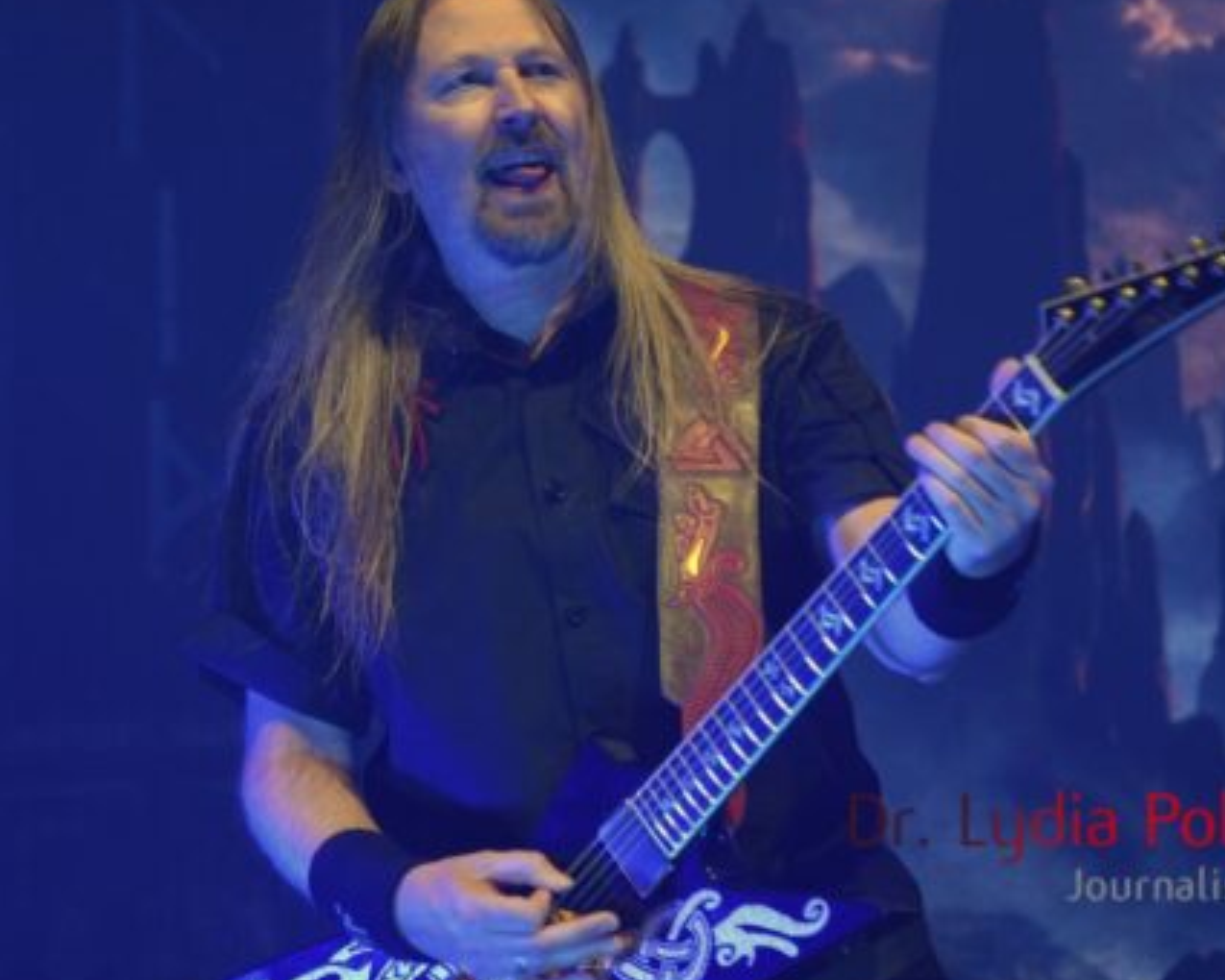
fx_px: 6635
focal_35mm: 183
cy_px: 331
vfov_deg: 8.4
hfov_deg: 10.5
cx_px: 660
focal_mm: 72
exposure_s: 1/160
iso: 500
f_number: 5
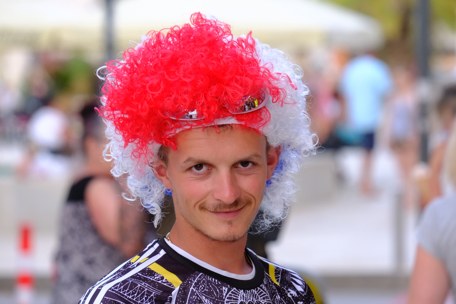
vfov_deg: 4.8
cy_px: 152
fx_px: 3610
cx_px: 228
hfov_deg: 7.2
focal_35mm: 285
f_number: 7.1
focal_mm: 190.3
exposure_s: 1/400
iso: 3200
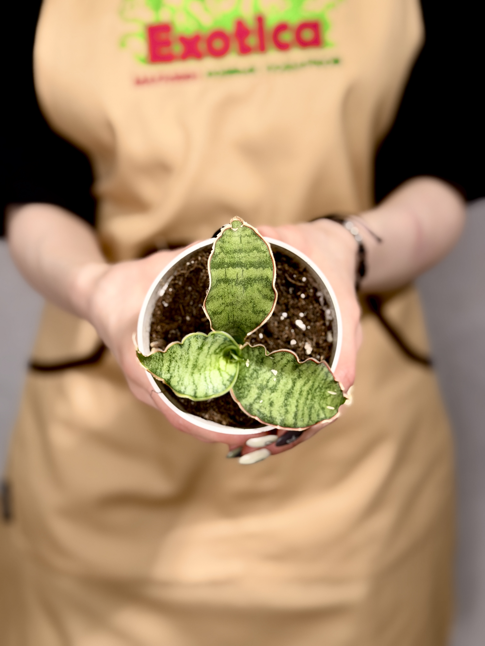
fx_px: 897
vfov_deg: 39.7
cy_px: 323
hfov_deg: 30.3
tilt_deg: -22.3
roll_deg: +1.2
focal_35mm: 48
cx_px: 242
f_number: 1.78
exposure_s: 1/439
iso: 64
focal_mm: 6.76
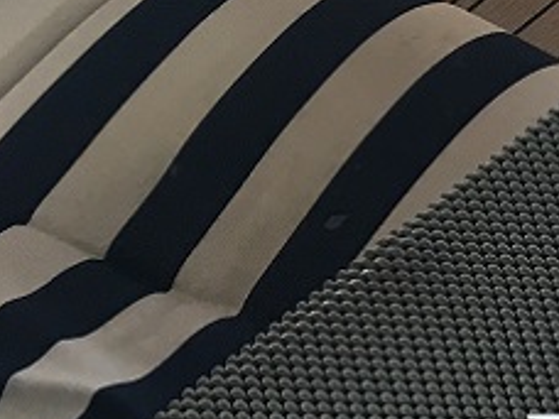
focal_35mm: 137
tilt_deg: -53.2
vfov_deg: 10.6
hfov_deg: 11.9
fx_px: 2212
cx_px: 1303
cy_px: 501
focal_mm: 4.15
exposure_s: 1/30
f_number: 2.2
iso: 32
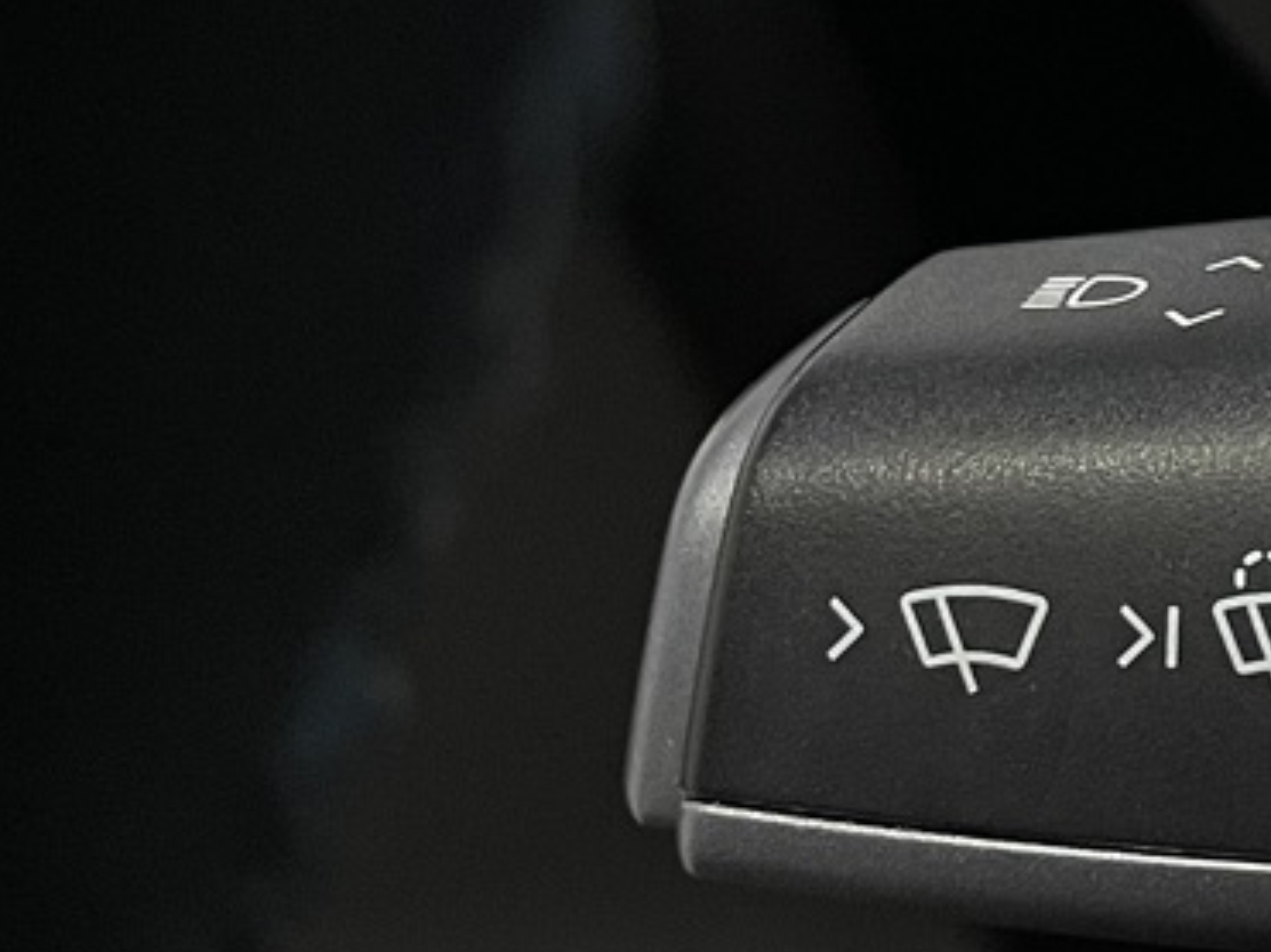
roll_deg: +10.3
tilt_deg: -38.4
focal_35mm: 101
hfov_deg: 16.2
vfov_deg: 14.6
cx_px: 2347
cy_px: 301
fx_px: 3707
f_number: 1.6
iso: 160
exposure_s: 1/50
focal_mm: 4.2
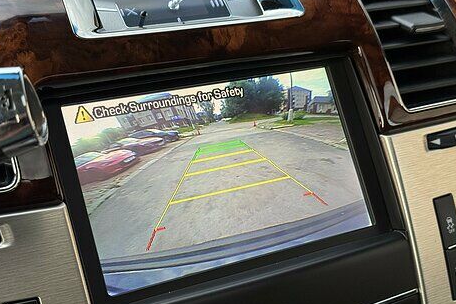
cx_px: 227
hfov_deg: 33.4
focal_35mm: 60
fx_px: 760
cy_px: 170
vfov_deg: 22.6
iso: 100
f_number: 1.78
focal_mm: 6.76
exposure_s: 1/97
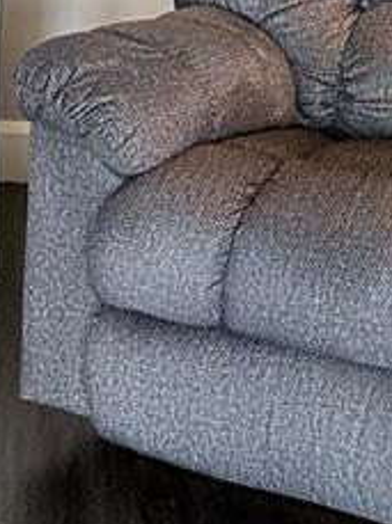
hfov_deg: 11.3
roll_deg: -0.9
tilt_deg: -14.9
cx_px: -188
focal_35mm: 126
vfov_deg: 15.5
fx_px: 1908
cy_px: 66
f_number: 1.78
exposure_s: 1/60
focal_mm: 6.86
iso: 200
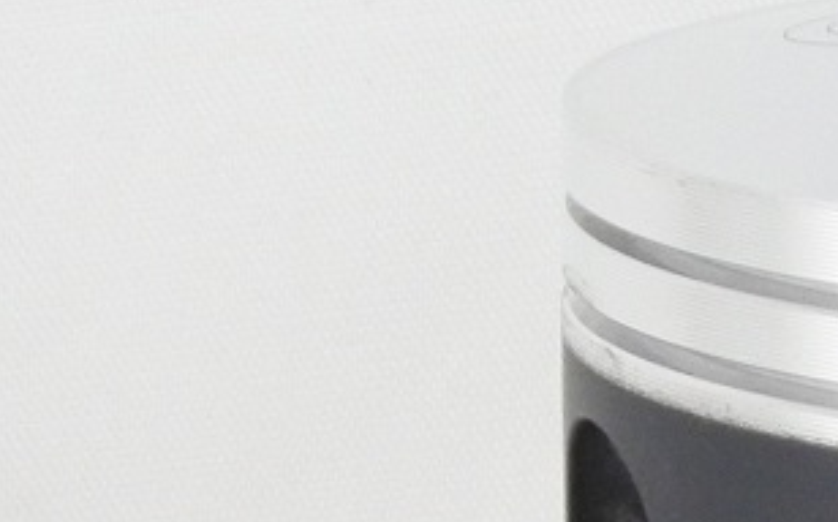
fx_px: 6230
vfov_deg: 4.7
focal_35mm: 273
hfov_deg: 7.5
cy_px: 912
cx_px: 1351
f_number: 4.5
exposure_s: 1/125
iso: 800
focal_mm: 19.7
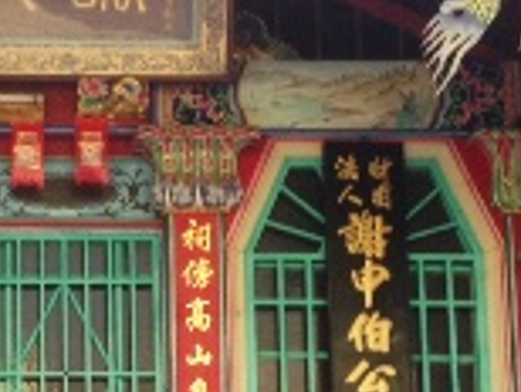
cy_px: 382
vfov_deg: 10.8
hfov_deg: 14.1
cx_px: -17
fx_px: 2065
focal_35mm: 137
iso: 50
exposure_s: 1/299
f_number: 2.4
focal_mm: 4.13
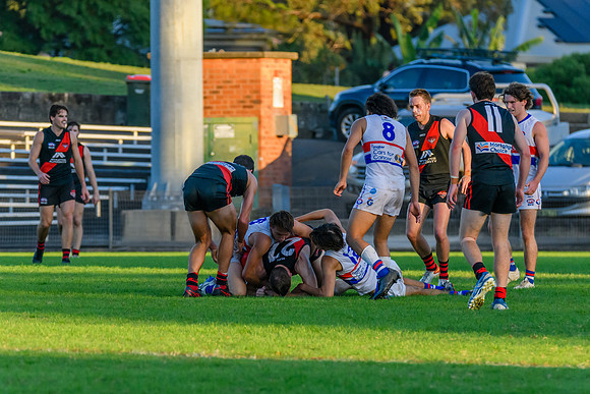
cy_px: 263
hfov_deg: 4.6
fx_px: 7335
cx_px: 340
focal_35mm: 447
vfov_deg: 3.1
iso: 2500
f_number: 5.6
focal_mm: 300
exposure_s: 1/1600
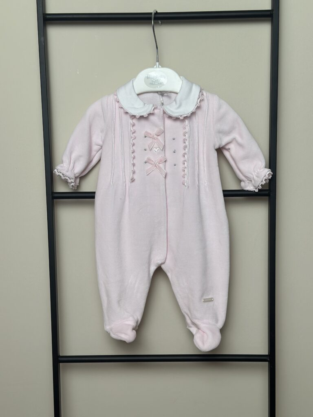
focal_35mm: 48
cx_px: 156
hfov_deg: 30.3
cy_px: 208
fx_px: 579
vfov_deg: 39.7
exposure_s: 1/184
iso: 80
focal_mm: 6.86
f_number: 1.78
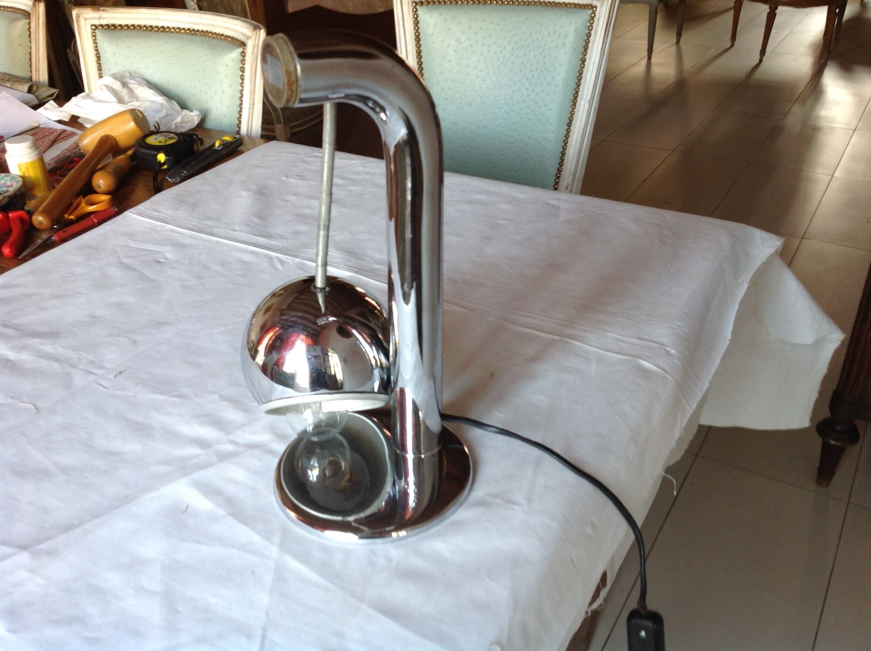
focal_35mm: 35
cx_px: 436
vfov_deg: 40.6
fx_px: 879
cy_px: 326
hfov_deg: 52.7
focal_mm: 4.28
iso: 50
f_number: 2.4
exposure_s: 1/17
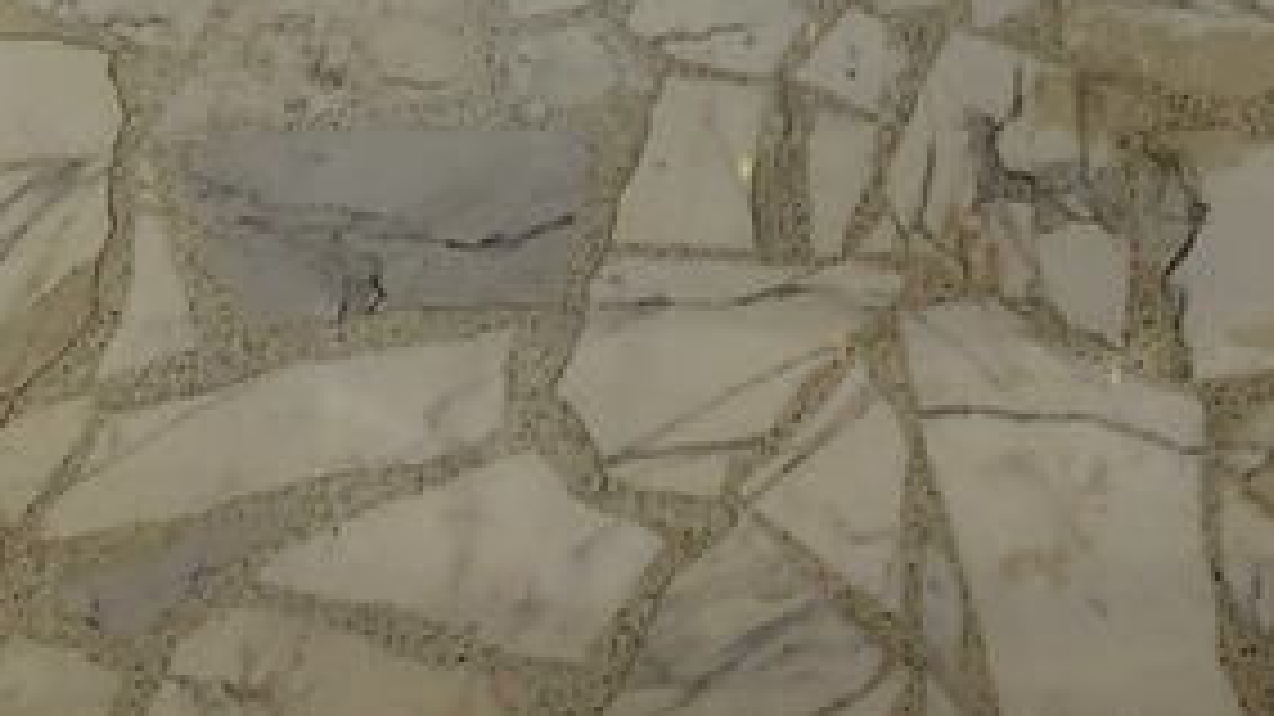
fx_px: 2432
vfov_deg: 9.9
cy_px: -1689
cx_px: 1071
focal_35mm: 72
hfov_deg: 28.5
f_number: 2.2
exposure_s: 1/120
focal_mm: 2.2
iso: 64
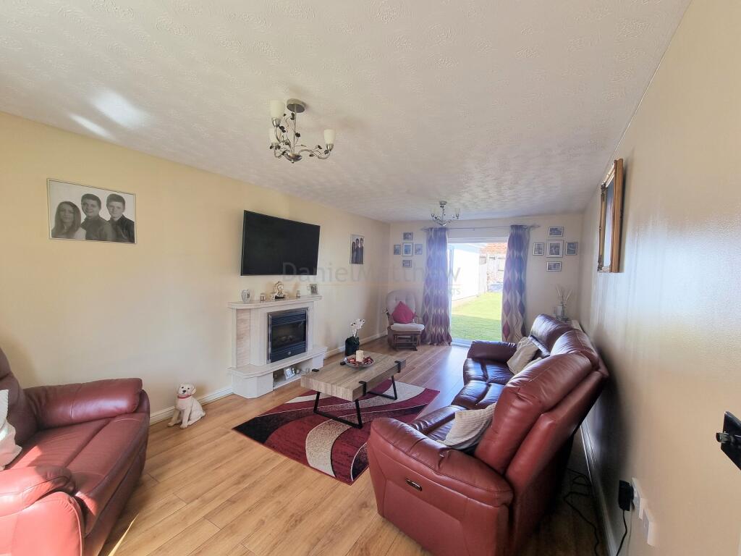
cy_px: 278
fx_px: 278
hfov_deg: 106.2
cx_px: 370
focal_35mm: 13
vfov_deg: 89.9
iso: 50
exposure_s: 1/121
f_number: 2.2
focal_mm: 2.2
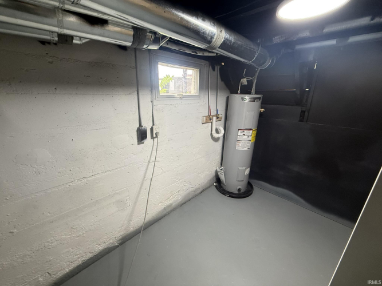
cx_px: 191
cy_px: 143
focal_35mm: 14
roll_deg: -0.1
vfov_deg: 85.7
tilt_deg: -16.2
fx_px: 154
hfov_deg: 102.1
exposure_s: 1/60
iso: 160
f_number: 2.2
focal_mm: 2.22
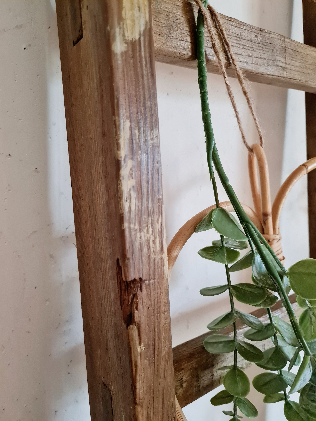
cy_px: 210
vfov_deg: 67.3
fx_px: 316
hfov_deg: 53.1
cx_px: 158
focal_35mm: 26
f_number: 1.8
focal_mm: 5.4
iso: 800
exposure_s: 1/50
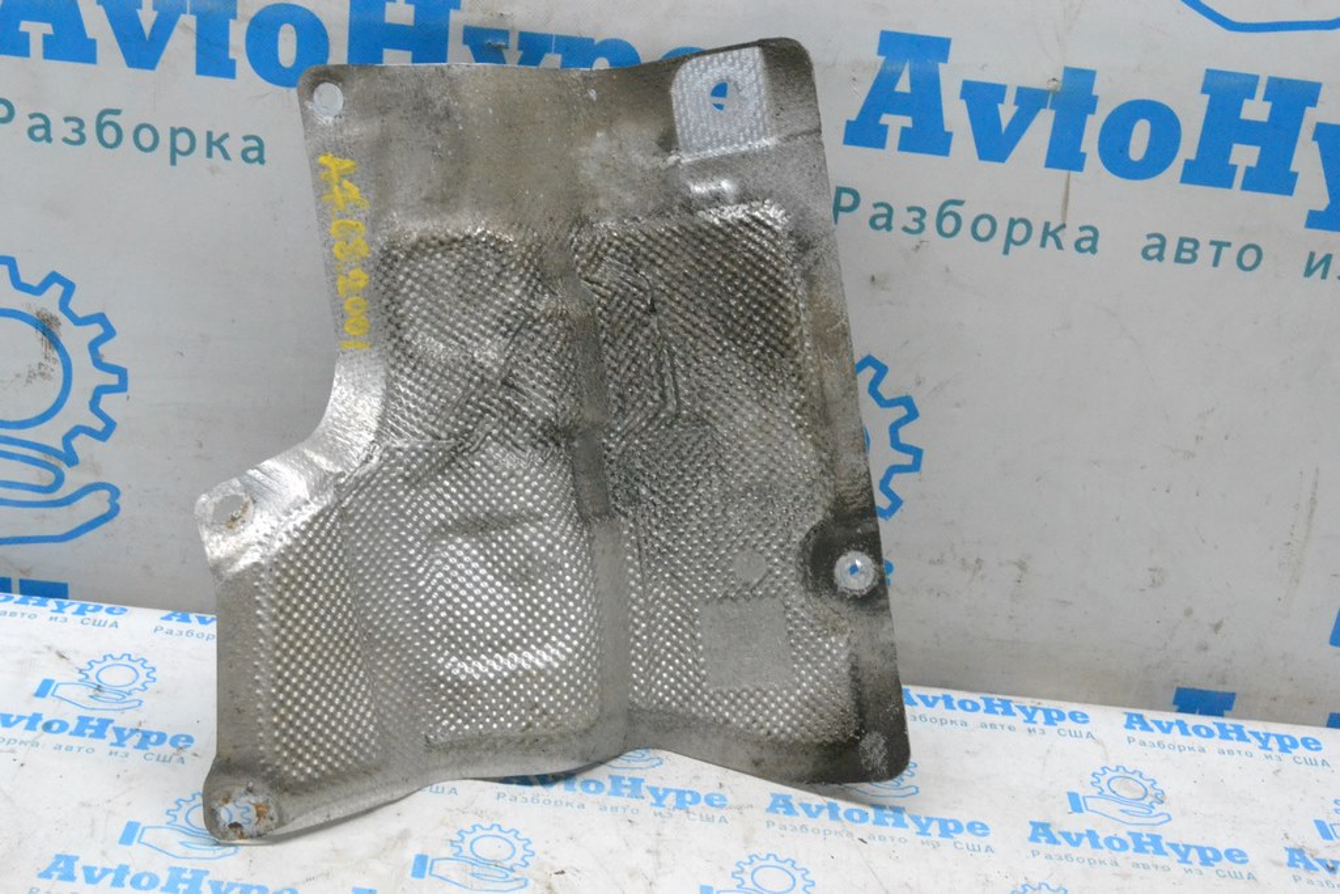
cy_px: 447
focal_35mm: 51
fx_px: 1898
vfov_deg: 26.5
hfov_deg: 38.9
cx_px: 670
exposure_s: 1/160
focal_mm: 34
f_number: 10
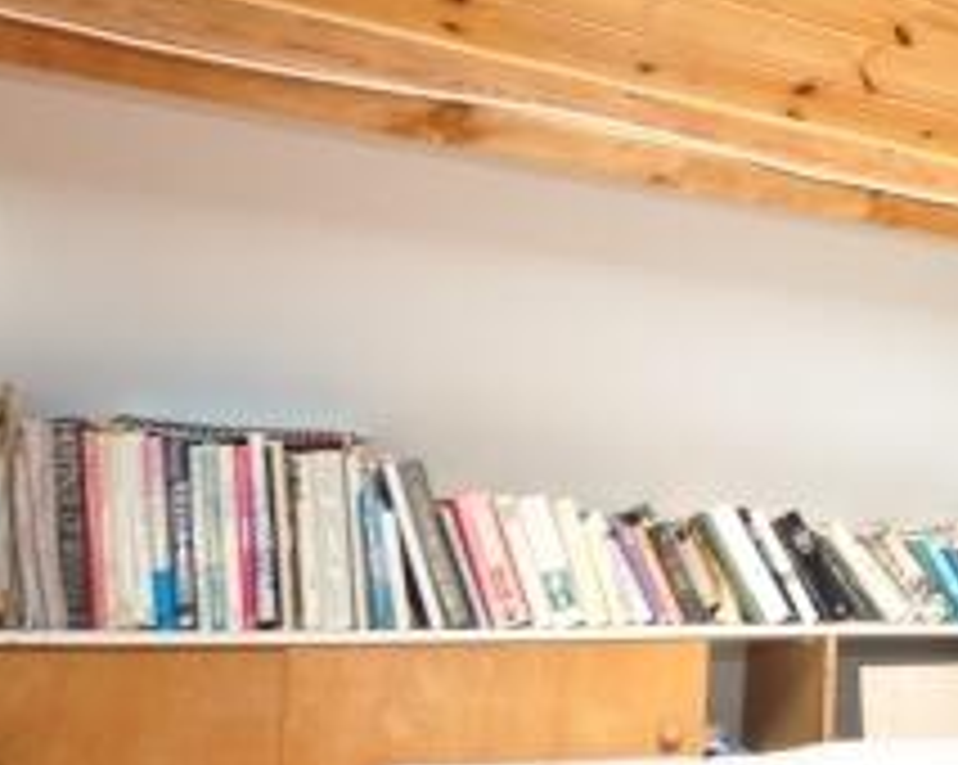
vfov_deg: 36.1
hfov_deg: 33.1
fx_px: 1161
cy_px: 508
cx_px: 1246
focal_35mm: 41
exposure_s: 1/4
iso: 200
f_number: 11
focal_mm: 10
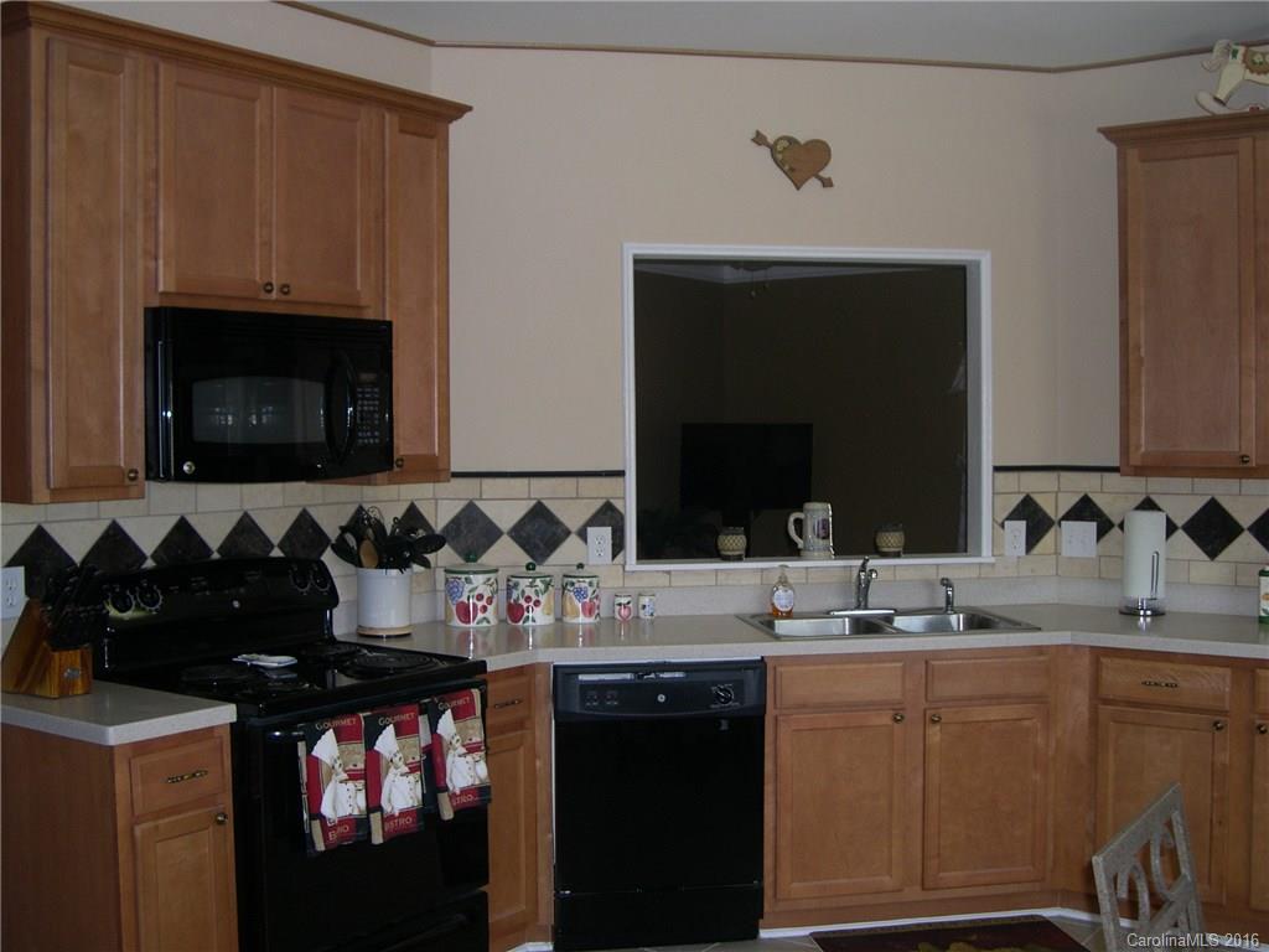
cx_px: 634
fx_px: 1393
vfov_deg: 37.7
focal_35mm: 38
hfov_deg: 49.0
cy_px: 476
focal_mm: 8
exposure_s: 1/60
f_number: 2.8
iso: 116
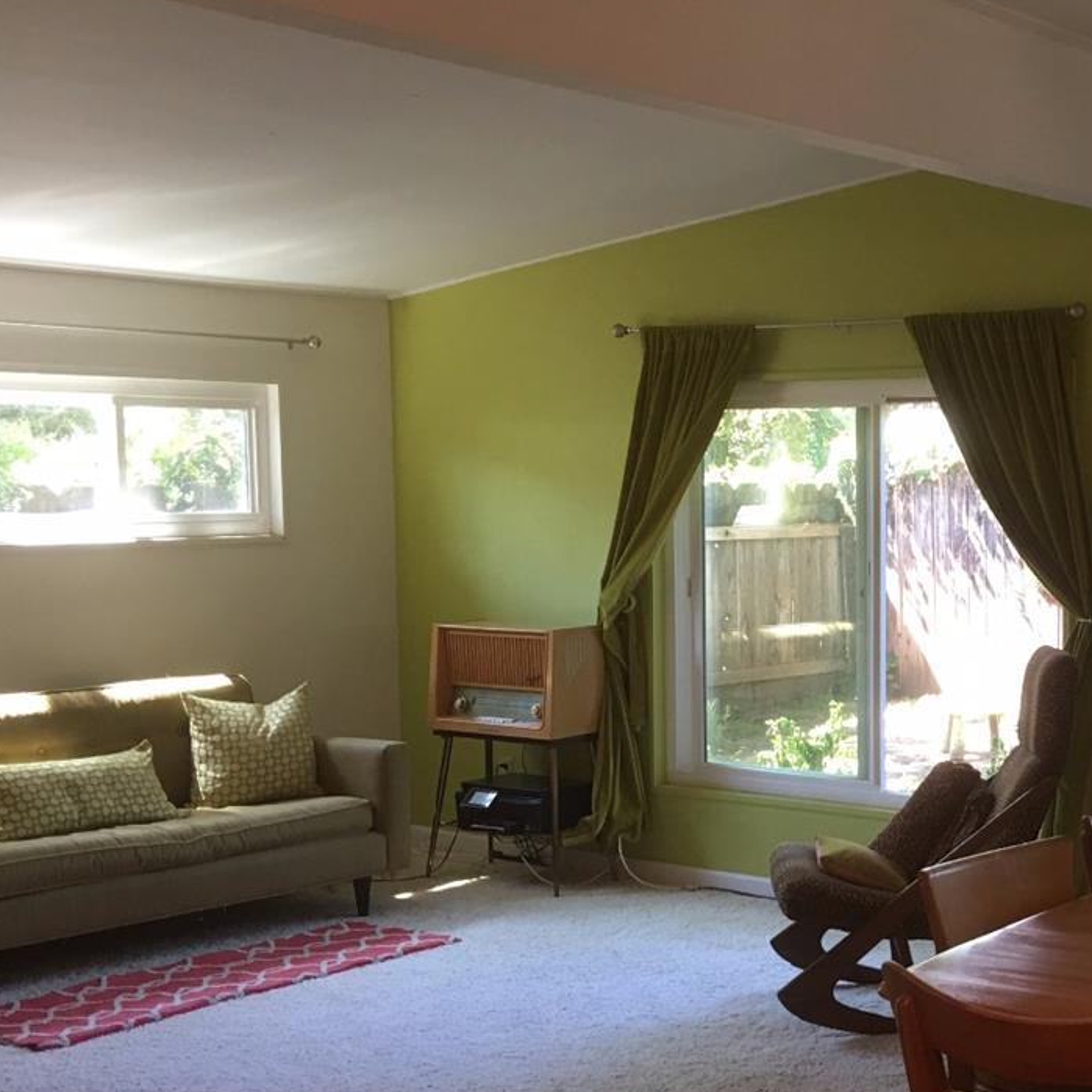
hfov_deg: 29.6
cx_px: 1012
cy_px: 641
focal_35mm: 55
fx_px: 1963
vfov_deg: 31.0
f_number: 2.2
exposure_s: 1/15
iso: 32
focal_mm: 4.15
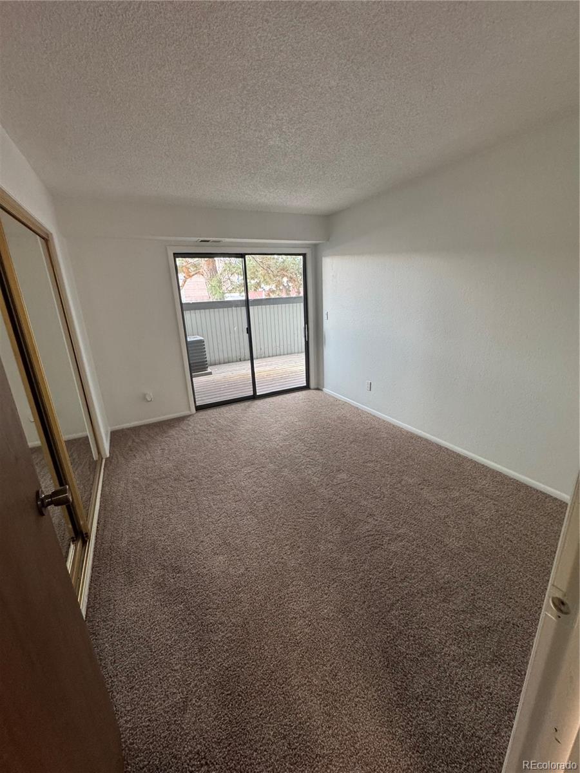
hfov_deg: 85.7
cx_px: 290
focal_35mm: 14
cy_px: 386
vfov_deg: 102.1
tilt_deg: -16.9
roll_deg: +3.0
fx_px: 313
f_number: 2.2
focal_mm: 2.22
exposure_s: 1/120
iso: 320
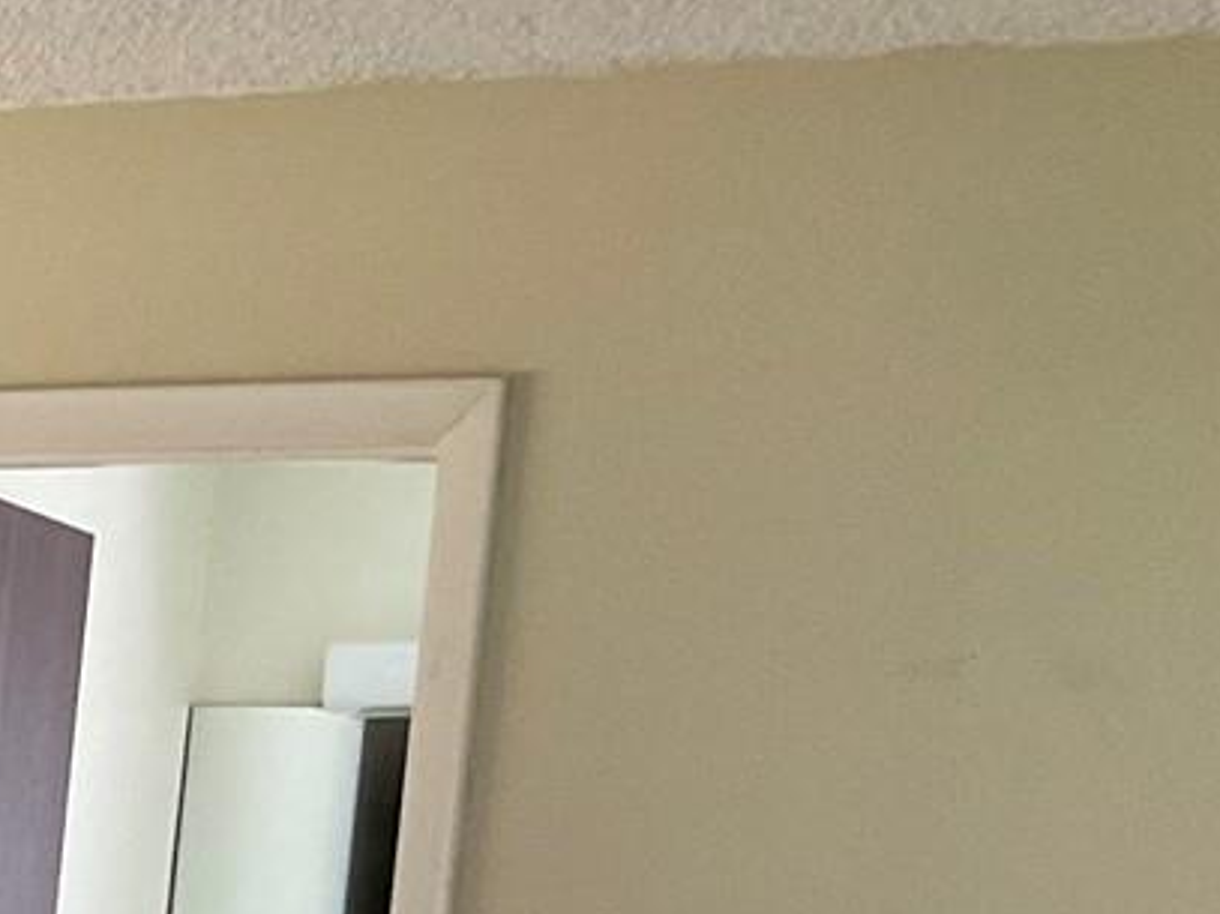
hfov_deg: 14.7
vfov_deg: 12.4
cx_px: -1106
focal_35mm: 114
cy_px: 1355
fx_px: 4017
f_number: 1.8
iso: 64
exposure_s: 1/60
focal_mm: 3
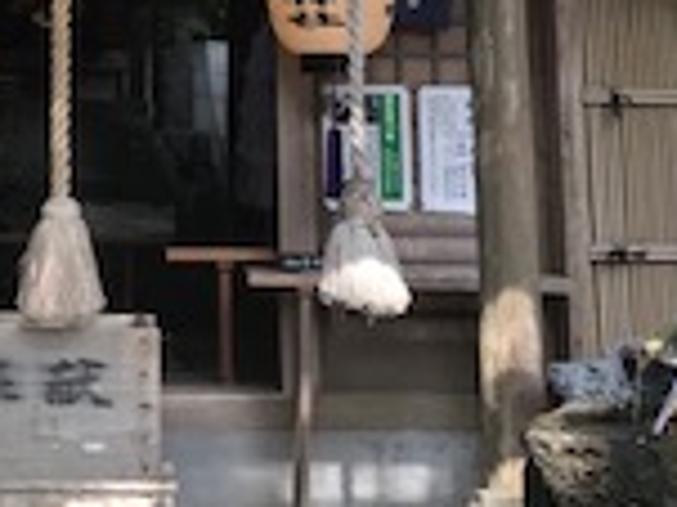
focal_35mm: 119
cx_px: 49
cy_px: -193
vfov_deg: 12.0
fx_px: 2325
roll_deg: -0.5
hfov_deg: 16.3
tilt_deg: +10.9
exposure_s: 1/215
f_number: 1.8
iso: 20
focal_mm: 3.99
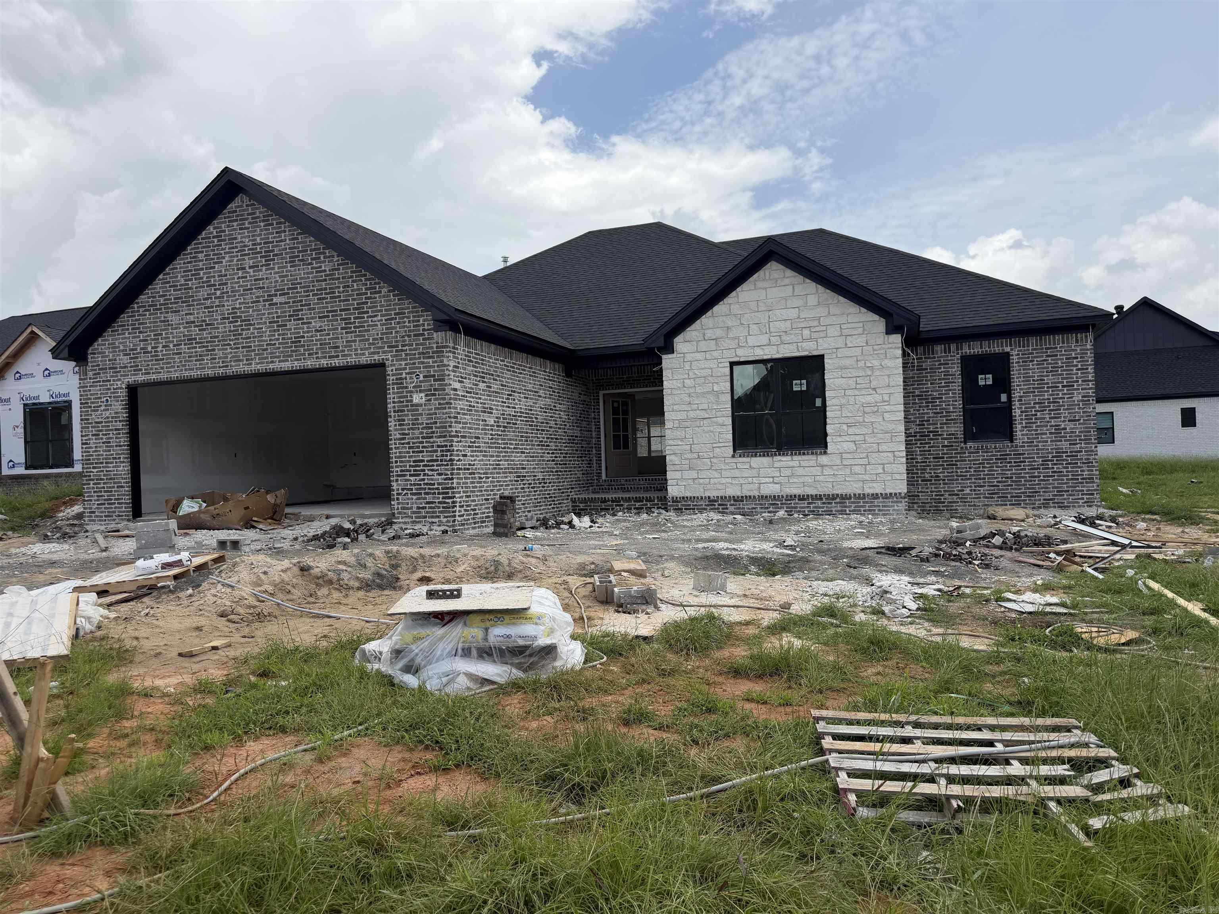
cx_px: 610
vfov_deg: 56.8
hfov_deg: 71.6
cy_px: 457
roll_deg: +3.6
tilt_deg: +1.2
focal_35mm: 24
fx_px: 845
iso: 80
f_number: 1.78
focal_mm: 6.76
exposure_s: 1/3584
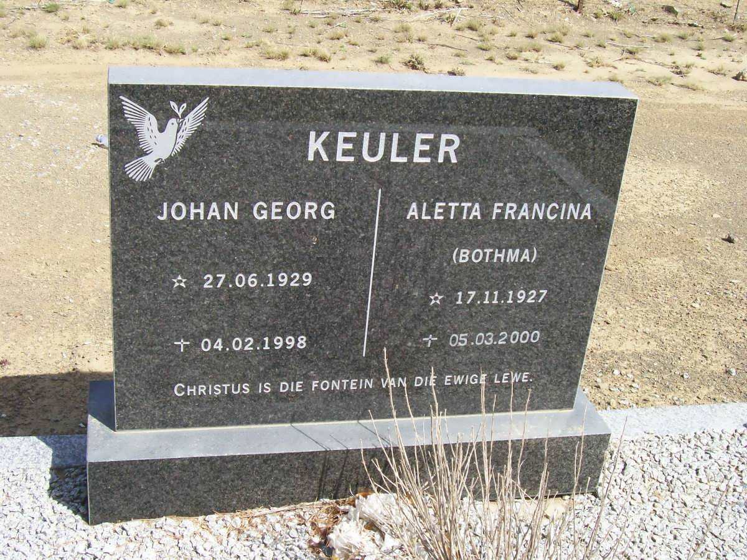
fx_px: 971
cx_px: 374
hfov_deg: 42.1
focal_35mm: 45
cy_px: 280
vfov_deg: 32.2
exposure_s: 1/350
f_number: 5.4
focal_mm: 7.6
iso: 80
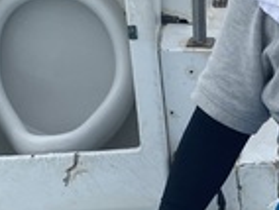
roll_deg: +2.3
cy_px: 165
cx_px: 391
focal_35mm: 117
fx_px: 945
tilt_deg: -17.9
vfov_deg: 12.6
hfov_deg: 15.7
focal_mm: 4.25
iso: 32
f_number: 1.8
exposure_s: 1/2890
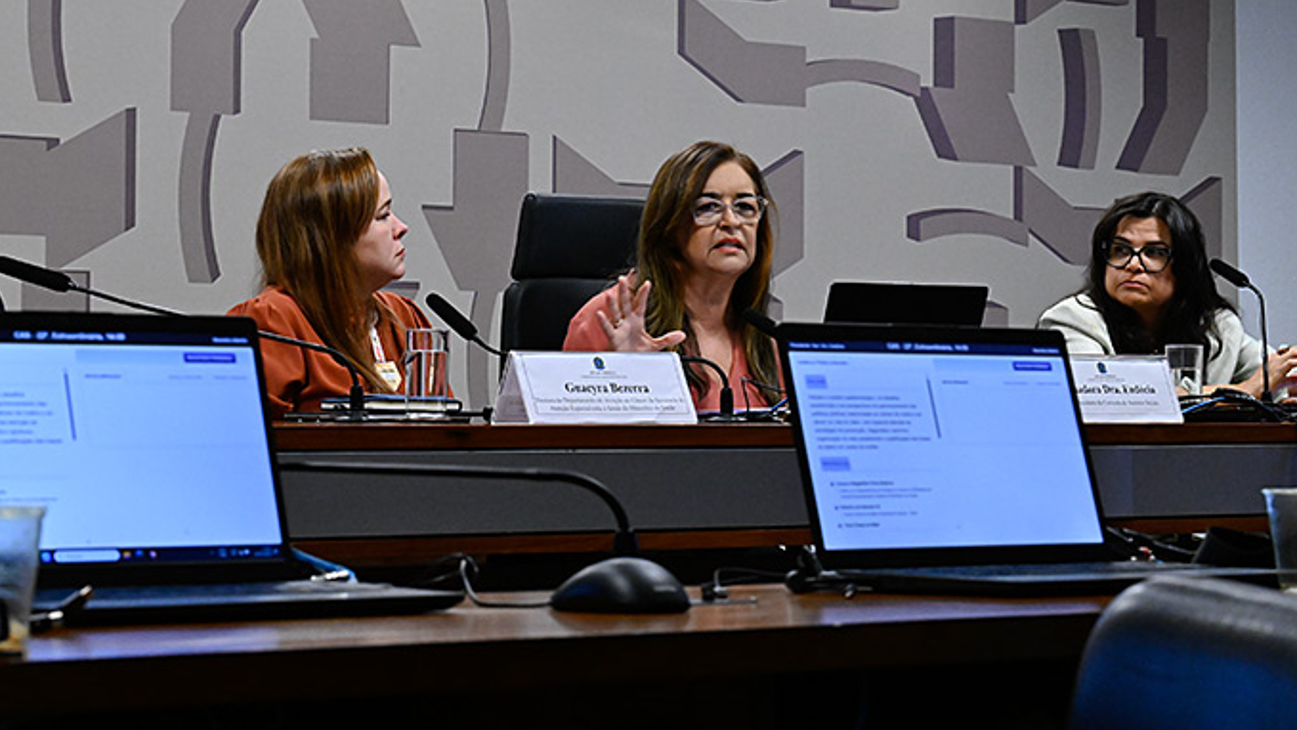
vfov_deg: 11.9
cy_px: 206
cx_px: 479
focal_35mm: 102
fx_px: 3508
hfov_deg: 20.9
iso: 6400
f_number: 11
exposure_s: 1/100
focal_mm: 77
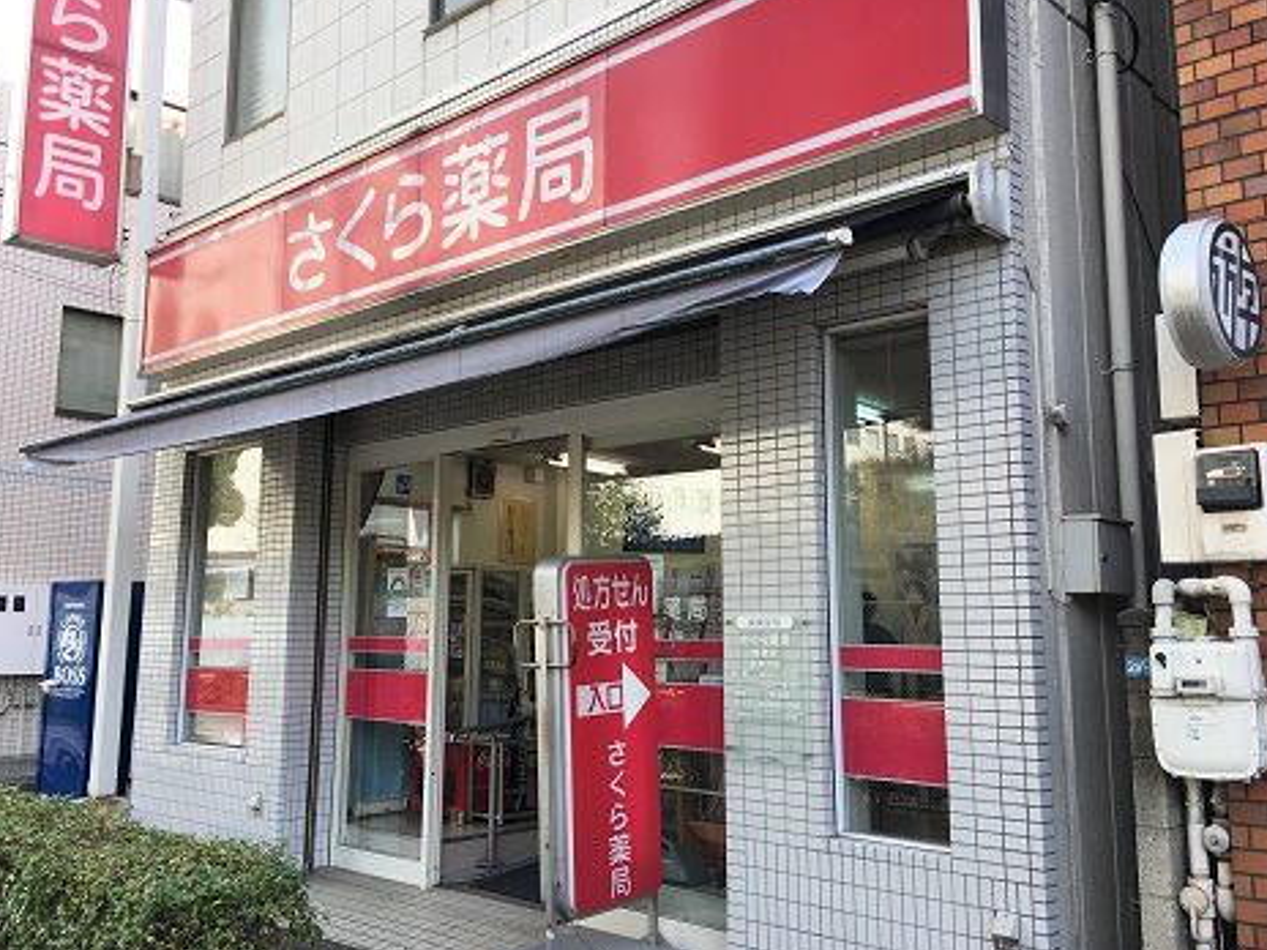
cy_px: 472
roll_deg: -2.6
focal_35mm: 30
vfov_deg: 46.8
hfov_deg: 60.0
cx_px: 636
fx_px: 1098
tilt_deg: +9.4
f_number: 2.2
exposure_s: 1/268
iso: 25
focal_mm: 4.15
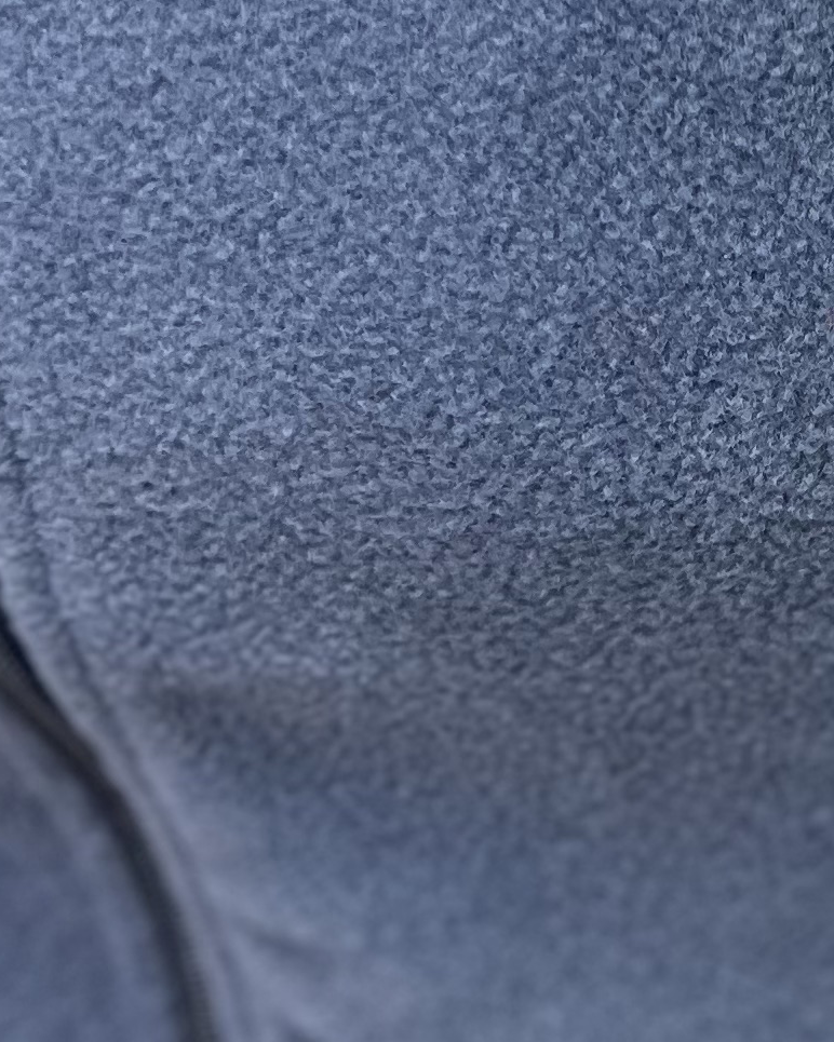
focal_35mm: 106
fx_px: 3271
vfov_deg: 18.0
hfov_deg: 13.9
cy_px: 273
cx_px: 1119
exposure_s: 1/120
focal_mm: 5.7
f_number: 1.5
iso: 100
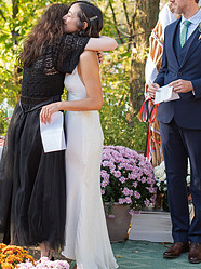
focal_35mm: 87
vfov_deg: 22.4
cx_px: 59
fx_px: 675
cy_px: 75
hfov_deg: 16.9
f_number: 3.5
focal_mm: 50
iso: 720
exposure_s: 1/1000
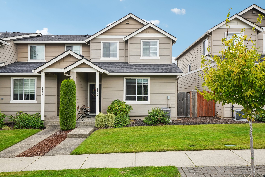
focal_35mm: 30
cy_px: 88
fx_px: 221
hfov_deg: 61.9
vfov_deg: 43.6
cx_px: 132
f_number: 8
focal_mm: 30
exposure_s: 1/320
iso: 400
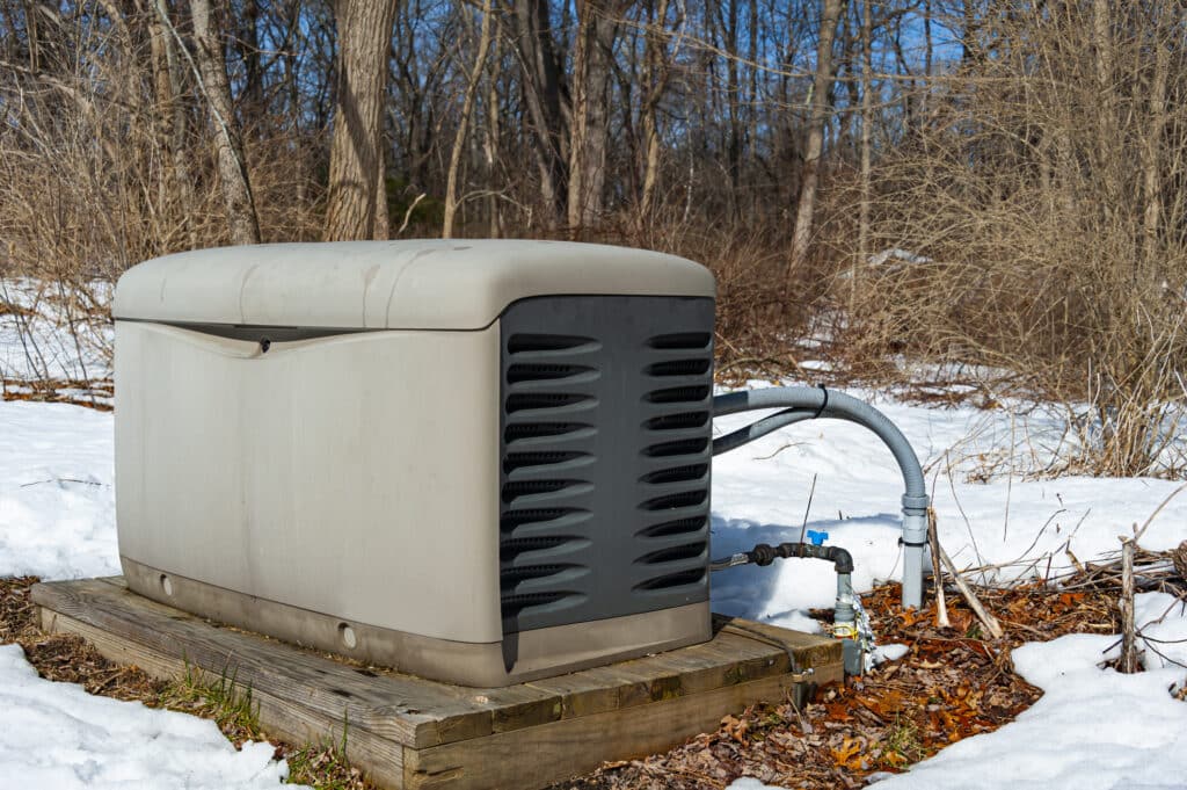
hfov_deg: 41.1
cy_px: 395
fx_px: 1581
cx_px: 594
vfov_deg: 28.0
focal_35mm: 48
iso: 200
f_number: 9.5
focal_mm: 48
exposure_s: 1/350
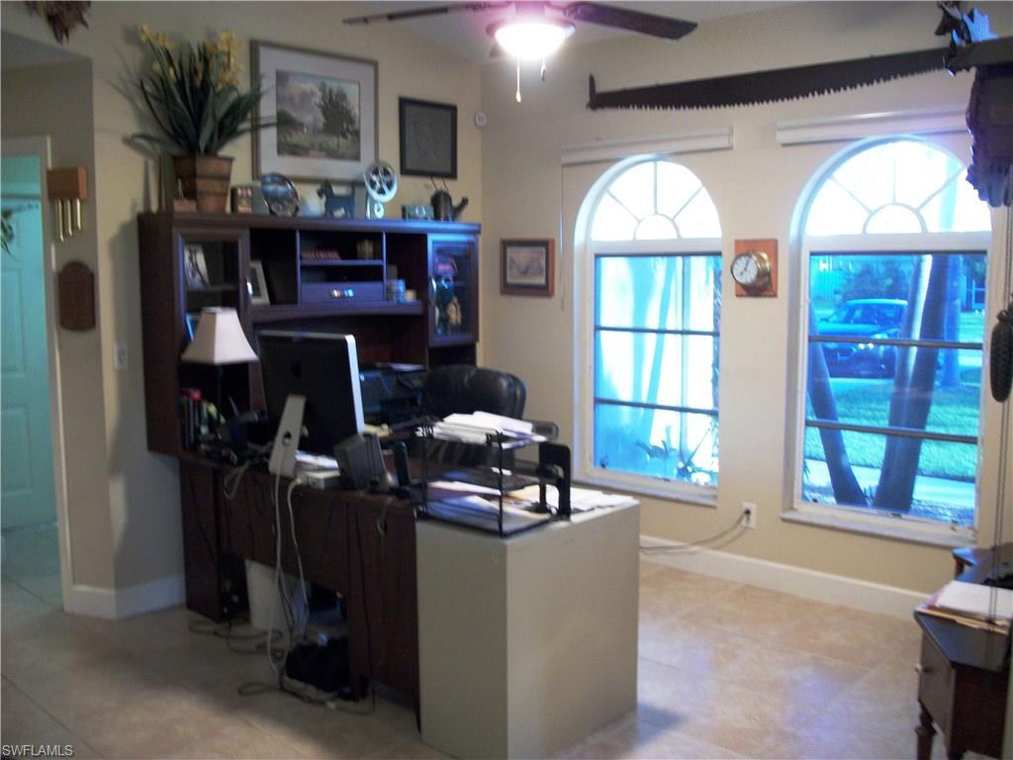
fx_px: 936
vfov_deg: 44.2
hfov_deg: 56.8
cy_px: 380
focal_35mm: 32
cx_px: 506
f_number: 2.9
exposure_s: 1/13
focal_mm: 5.7
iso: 160
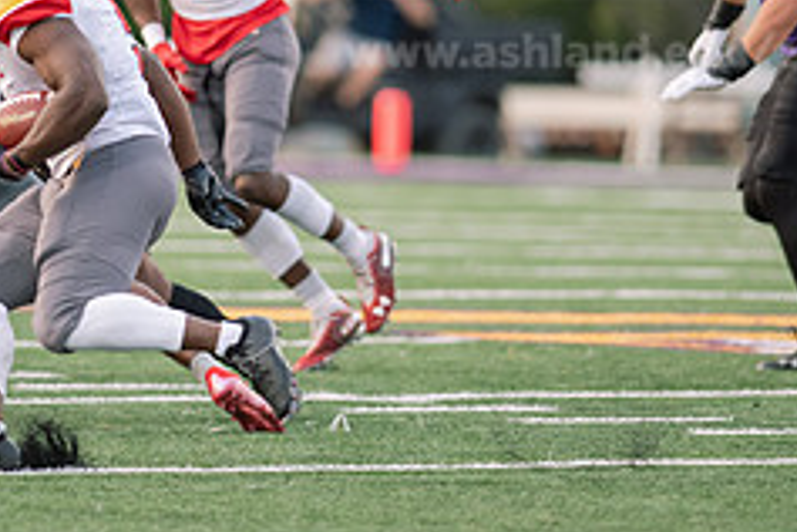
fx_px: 16271
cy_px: 123
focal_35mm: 735
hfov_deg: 2.8
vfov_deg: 1.9
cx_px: 192
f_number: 3.2
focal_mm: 300
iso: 1250
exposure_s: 1/1000
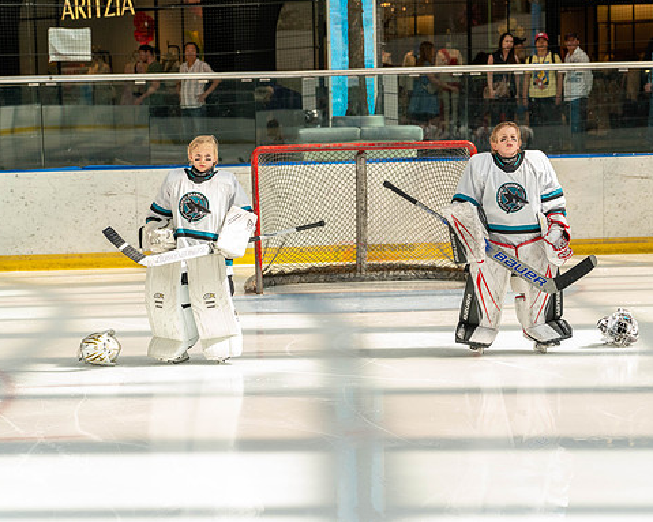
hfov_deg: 21.0
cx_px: 389
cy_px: 260
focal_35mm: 91
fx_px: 1758
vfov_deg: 16.9
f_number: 3.5
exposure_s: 1/2500
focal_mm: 80
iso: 1600
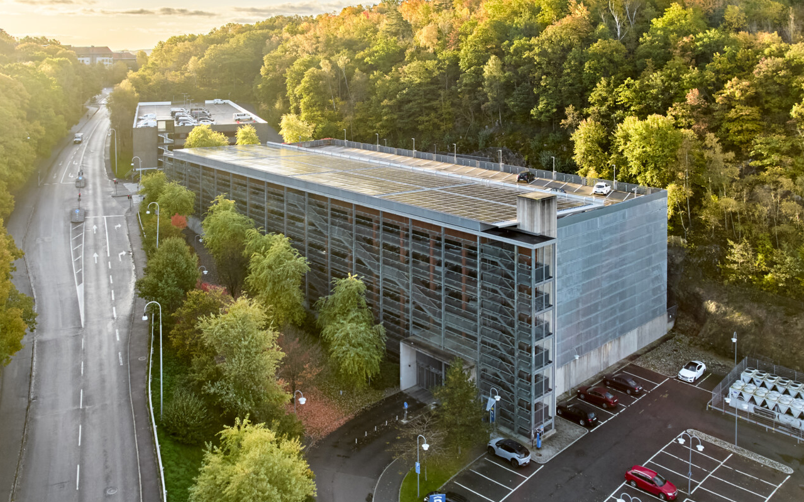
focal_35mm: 23
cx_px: 404
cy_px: 230
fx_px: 504
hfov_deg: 77.2
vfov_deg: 52.9
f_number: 2.8
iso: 100
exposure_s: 1/1000
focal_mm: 8.38
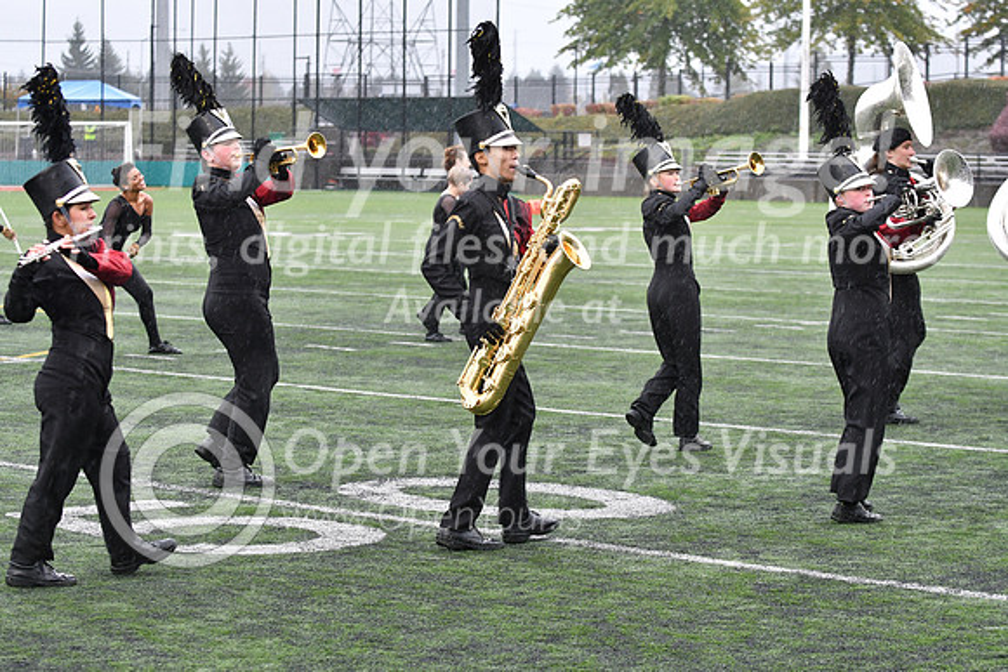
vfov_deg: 13.0
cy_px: 336
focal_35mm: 105
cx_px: 504
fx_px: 2941
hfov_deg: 19.5
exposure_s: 1/400
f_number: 4
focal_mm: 70
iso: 1000
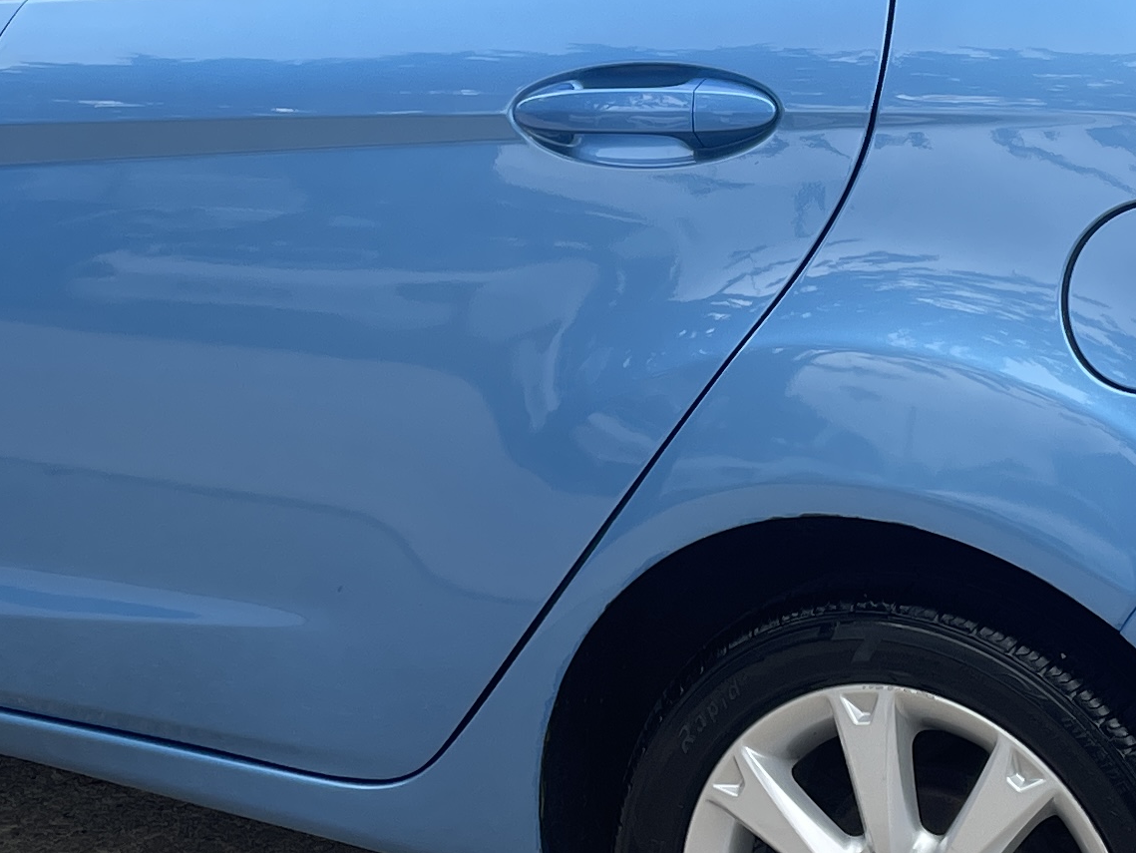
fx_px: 3020
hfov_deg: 21.3
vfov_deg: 16.0
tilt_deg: -8.8
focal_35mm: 92
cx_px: 632
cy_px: 180
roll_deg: -0.4
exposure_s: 1/1221
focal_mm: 4.2
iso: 32
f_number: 1.6
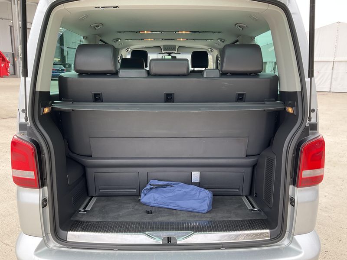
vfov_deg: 48.2
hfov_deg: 61.7
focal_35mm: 29
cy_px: 130
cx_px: 174
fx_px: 291
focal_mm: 3
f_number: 1.8
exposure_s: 1/172
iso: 32
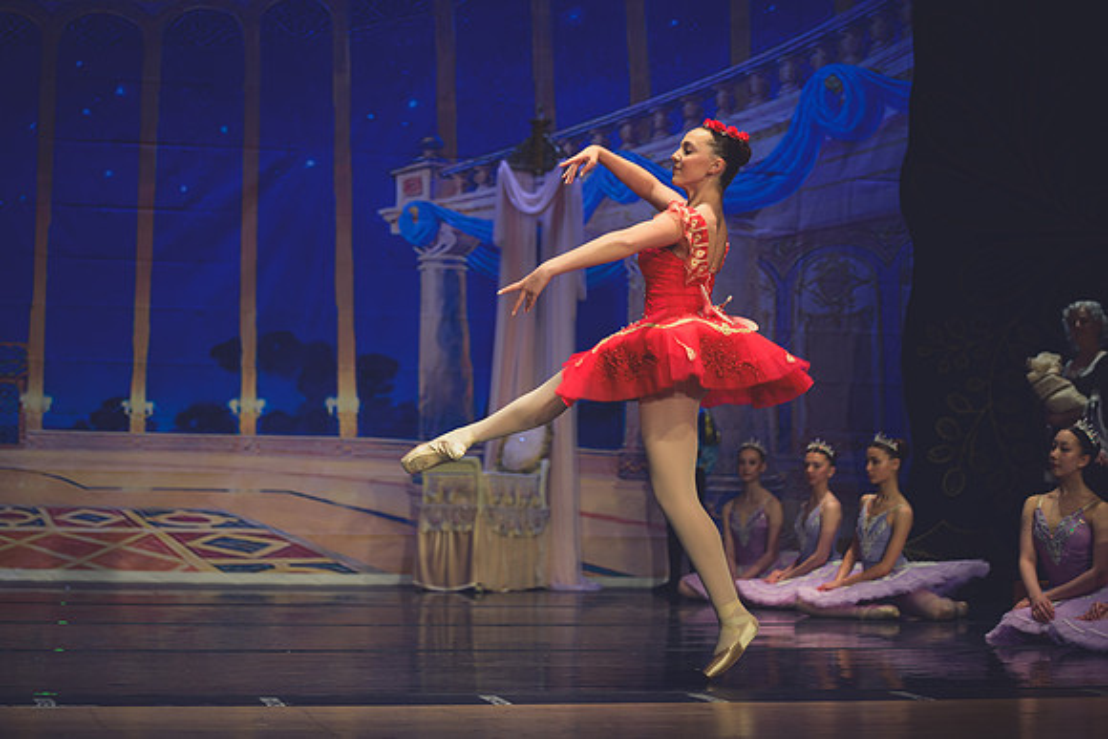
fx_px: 2282
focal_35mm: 74
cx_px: 554
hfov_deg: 27.3
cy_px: 370
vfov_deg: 18.4
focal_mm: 70
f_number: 2.8
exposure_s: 1/320
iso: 640
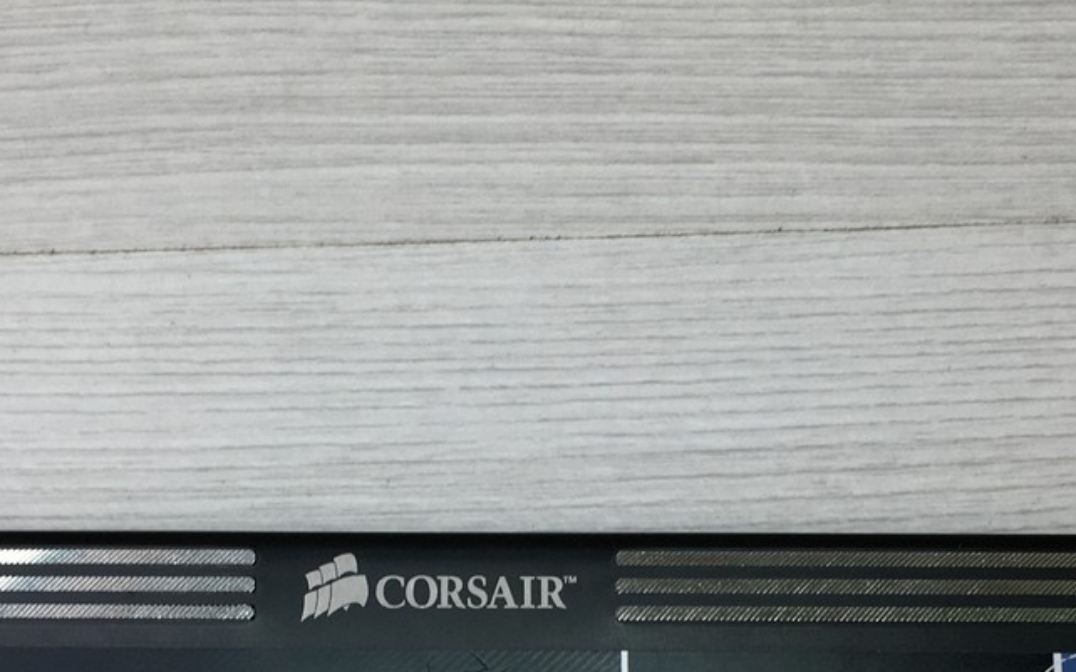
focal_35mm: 69
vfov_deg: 18.5
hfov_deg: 29.7
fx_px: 2023
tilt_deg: -76.7
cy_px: 644
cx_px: 459
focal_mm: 4.15
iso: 25
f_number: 2.2
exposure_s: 1/100
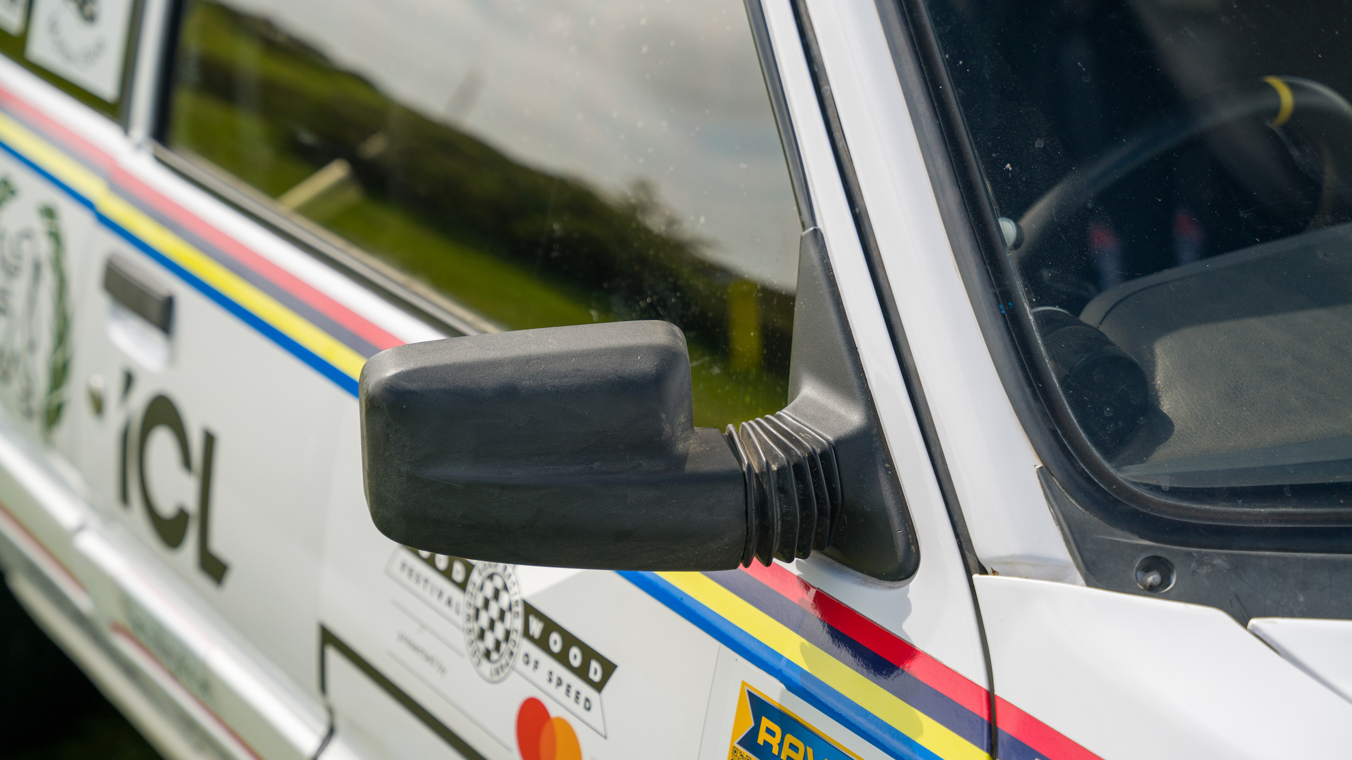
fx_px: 2653
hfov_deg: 28.6
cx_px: 675
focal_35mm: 74
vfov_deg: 16.3
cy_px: 418
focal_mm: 70
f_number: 4
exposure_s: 1/1000
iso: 200
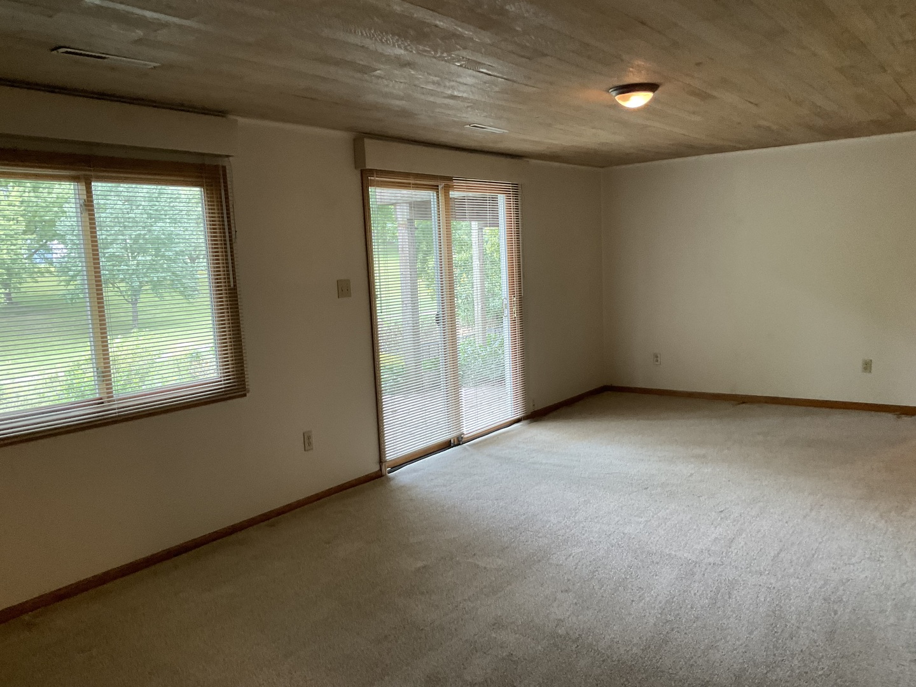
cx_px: 458
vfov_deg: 48.2
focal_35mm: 29
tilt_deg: -5.6
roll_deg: +2.3
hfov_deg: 61.7
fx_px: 767
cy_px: 344
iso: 160
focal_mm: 3
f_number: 1.8
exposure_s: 1/60
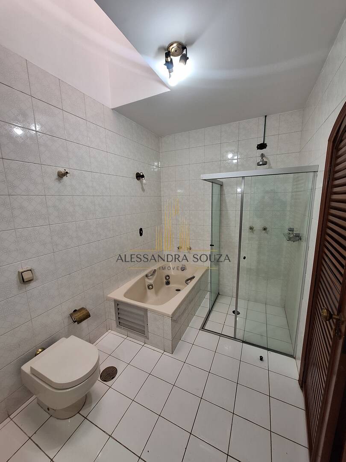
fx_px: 173
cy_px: 231
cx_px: 173
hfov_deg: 89.9
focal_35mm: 13
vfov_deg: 106.2
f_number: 2.2
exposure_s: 1/40
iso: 100
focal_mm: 1.74
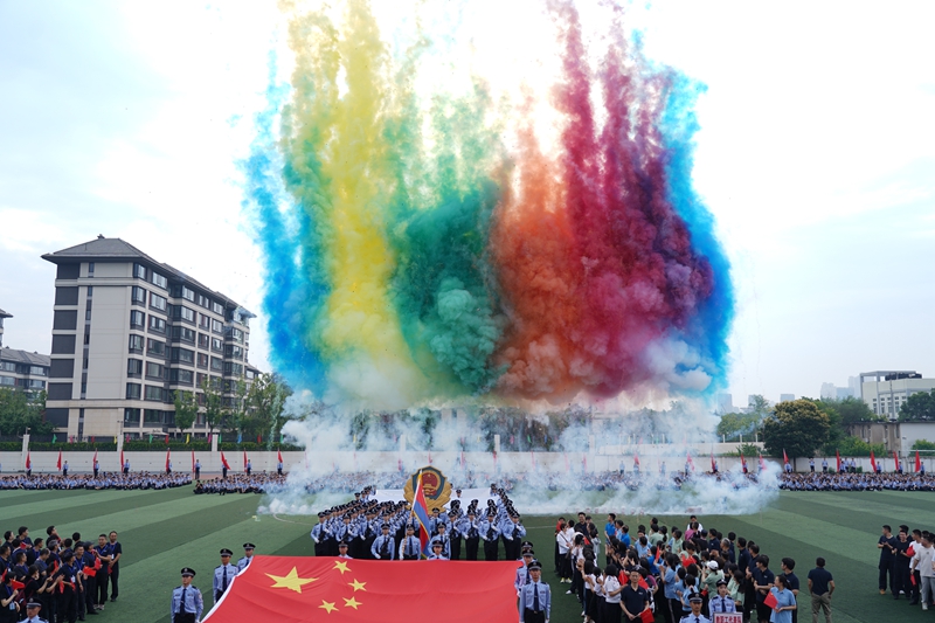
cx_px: 468
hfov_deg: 55.8
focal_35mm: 34
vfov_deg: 38.9
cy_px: 312
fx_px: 883
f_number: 4
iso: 80
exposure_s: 1/500
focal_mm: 34
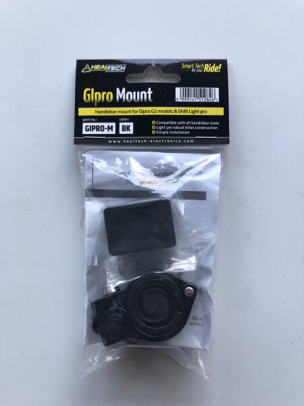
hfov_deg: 49.7
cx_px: 152
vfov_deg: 63.4
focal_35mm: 28
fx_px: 328
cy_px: 203
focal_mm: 3.99
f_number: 1.8
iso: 32
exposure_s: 1/30
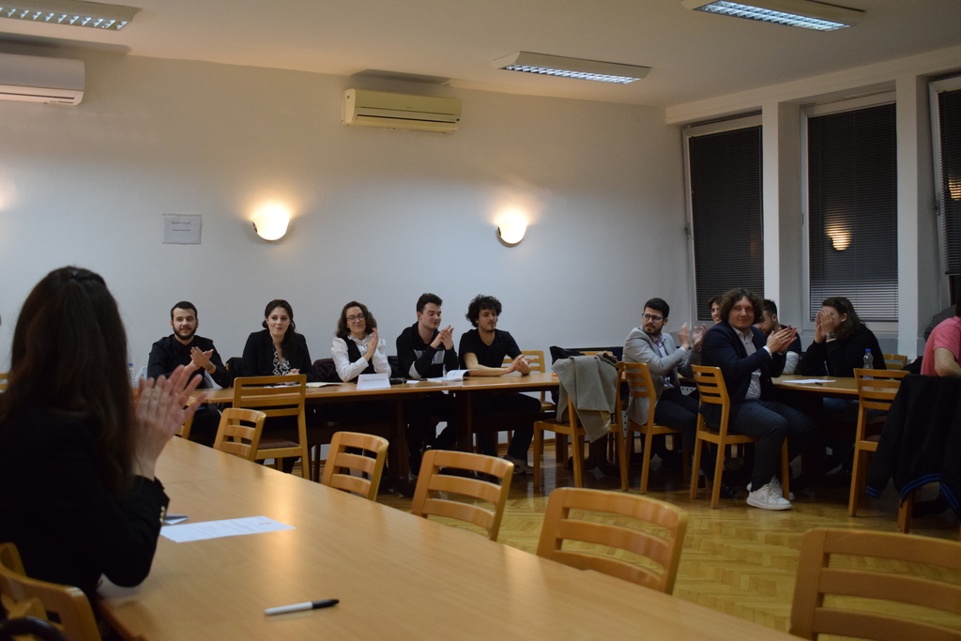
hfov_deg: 43.6
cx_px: 480
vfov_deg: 29.9
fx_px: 1201
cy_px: 320
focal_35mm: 45
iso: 1600
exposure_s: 1/100
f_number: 4.5
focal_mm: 30
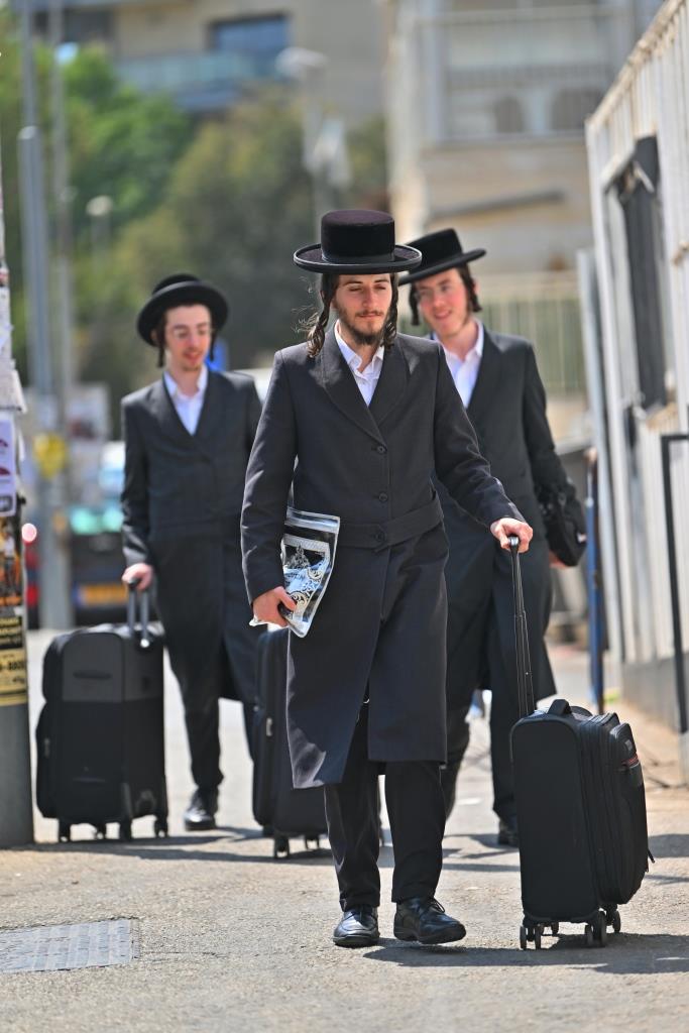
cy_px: 516
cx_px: 344
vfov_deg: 11.1
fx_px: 5309
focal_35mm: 185
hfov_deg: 7.4
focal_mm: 185
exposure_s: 1/2500
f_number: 2.8
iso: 125
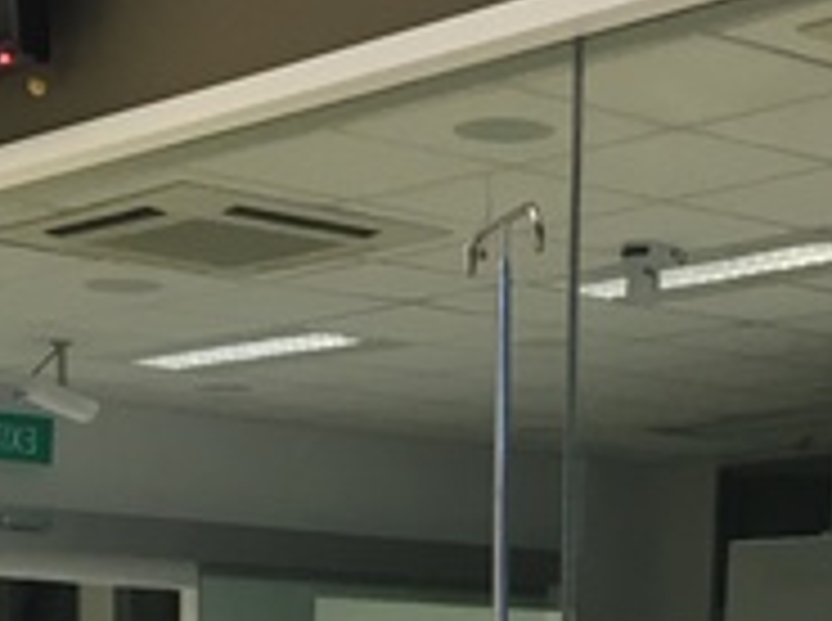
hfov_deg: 17.9
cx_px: 337
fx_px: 2639
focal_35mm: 110
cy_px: 1064
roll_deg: -0.3
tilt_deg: -6.2
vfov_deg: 12.4
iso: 80
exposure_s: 1/33
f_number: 2.2
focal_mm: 4.15
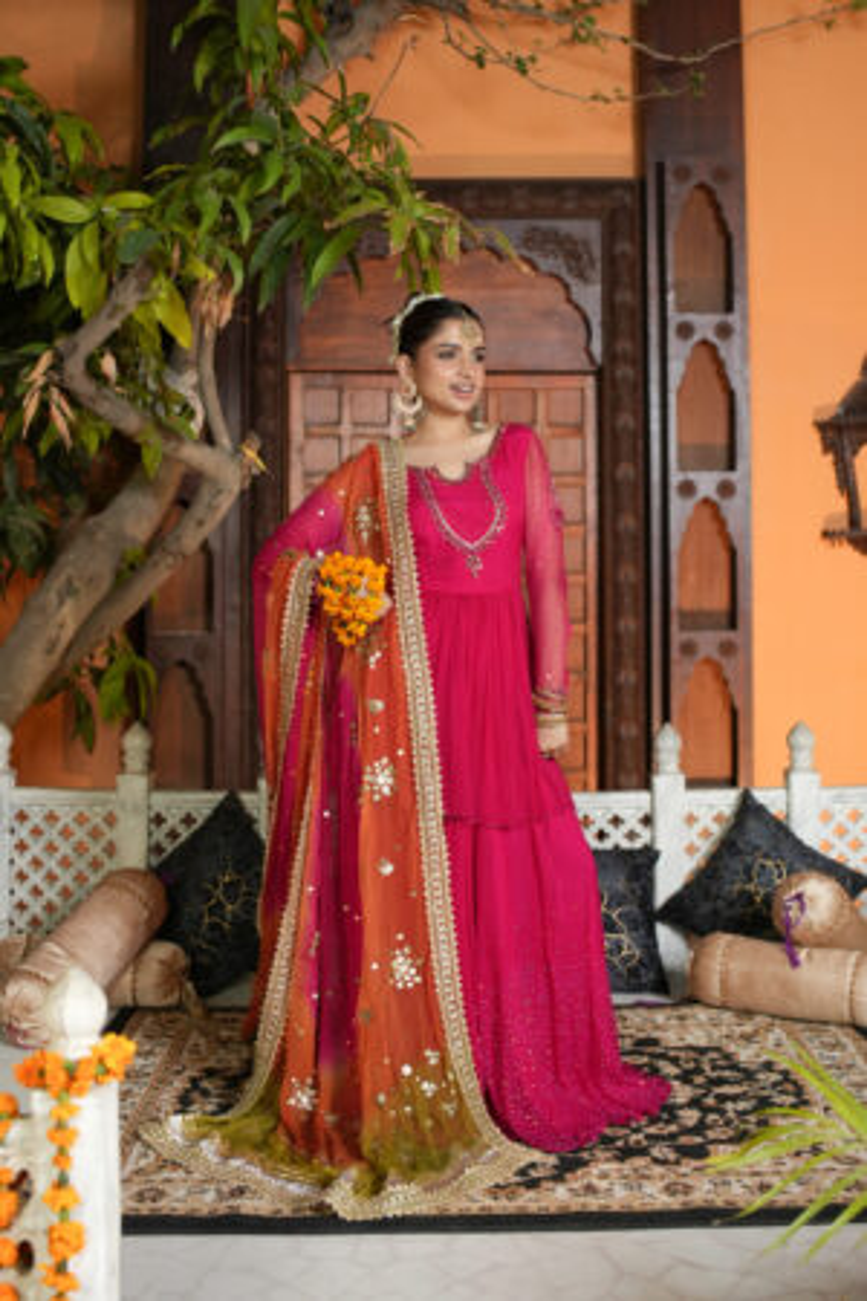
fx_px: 1264
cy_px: 650
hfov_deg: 37.9
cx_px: 434
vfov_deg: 54.4
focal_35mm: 35
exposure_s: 1/125
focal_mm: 35
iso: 500
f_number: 2.8
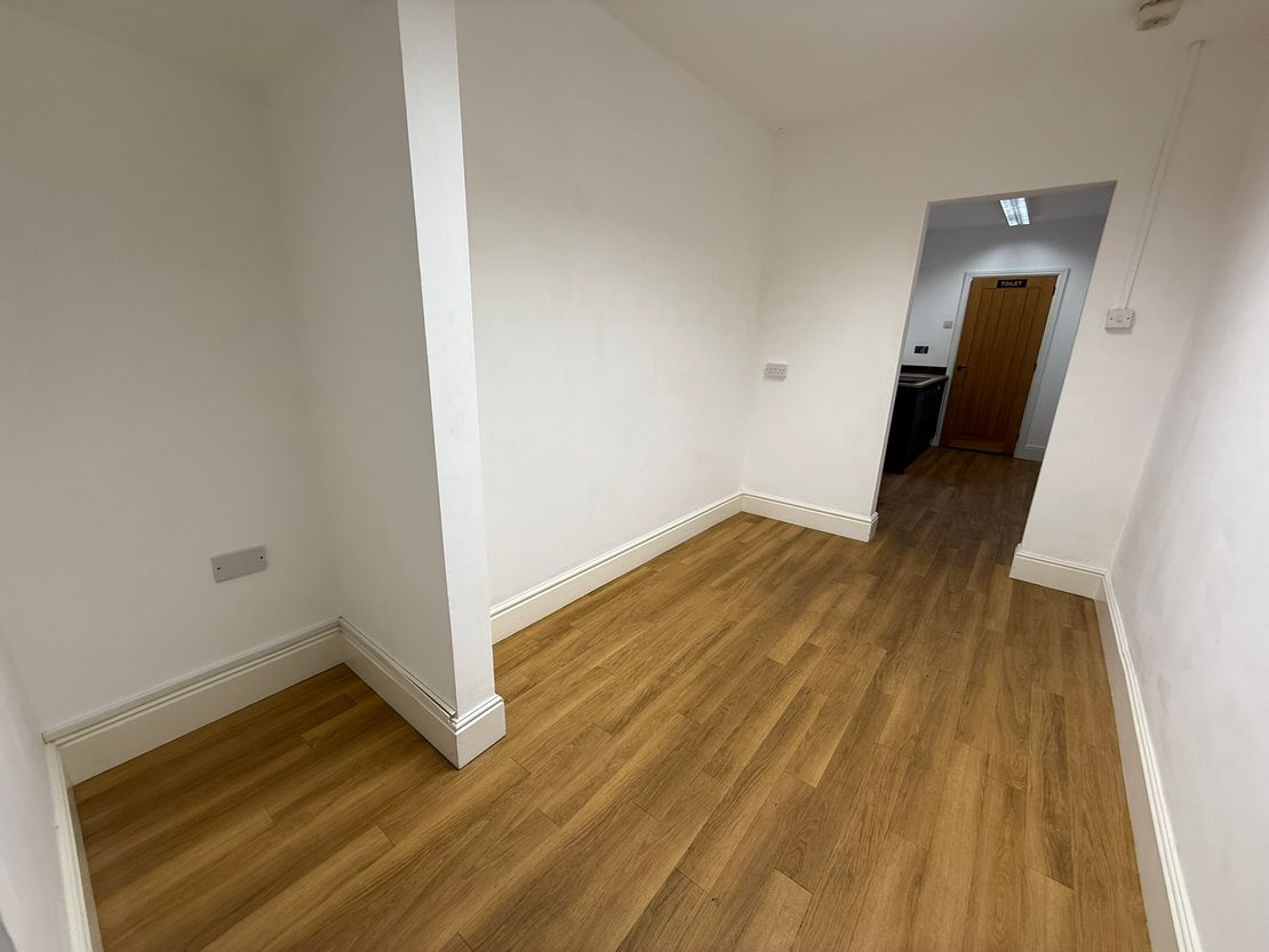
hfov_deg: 102.1
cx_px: 634
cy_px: 476
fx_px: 513
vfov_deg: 85.7
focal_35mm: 14
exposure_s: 1/100
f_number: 2.2
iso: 100
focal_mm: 2.22
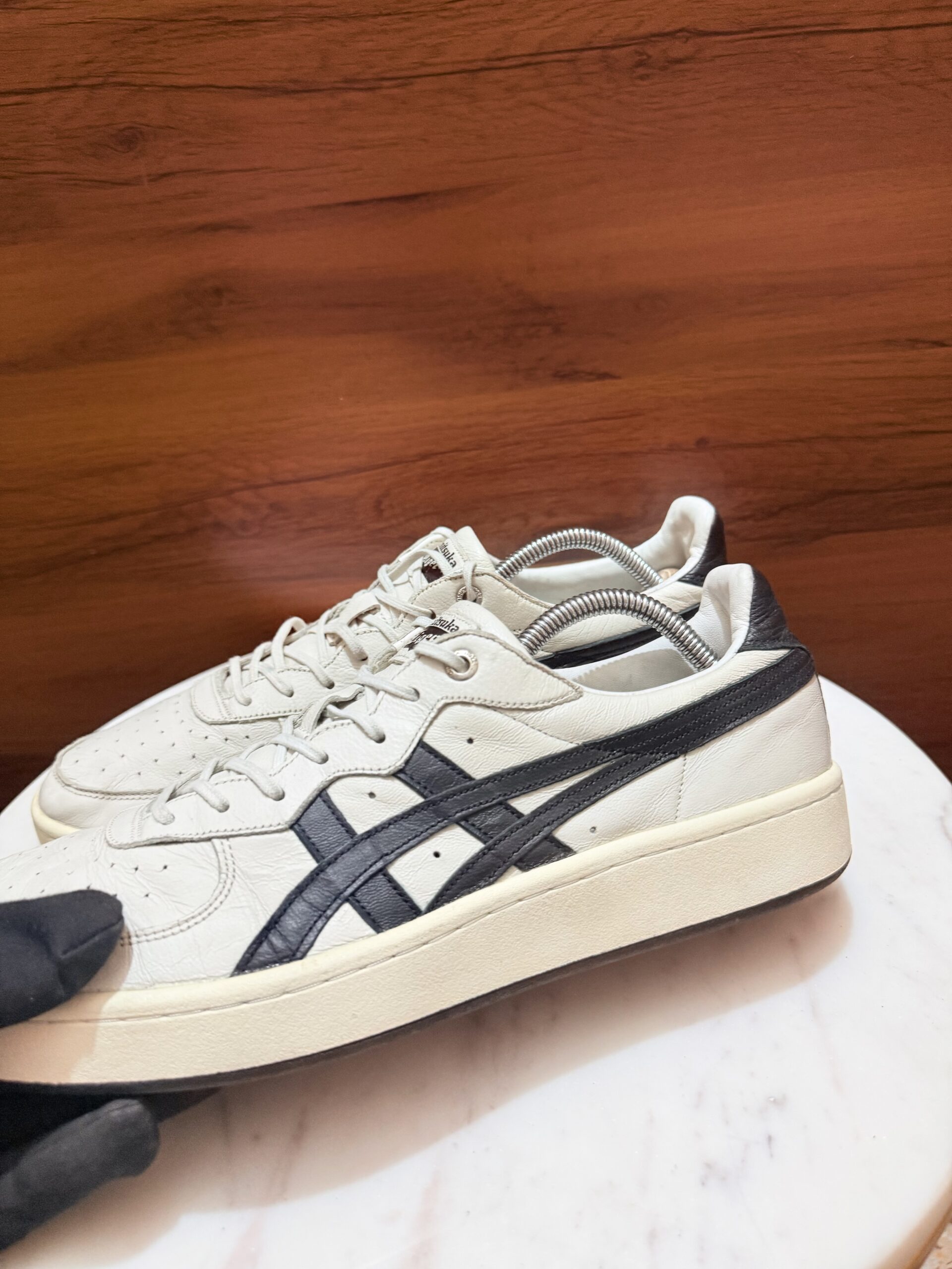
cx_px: 476
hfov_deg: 56.8
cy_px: 634
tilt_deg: -26.6
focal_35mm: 24
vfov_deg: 71.6
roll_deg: +6.6
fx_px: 880
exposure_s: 1/50
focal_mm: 6.76
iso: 200
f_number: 1.78
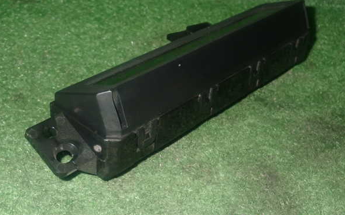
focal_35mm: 54
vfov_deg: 24.0
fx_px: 508
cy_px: 98
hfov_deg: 37.5
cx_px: 170
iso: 800
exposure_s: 1/50
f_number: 9
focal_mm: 9.01
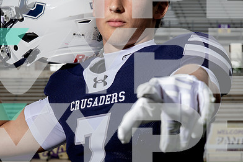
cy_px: 69
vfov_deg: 12.3
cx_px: 114
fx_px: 749
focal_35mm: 111
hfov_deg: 18.4
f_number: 8
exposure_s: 1/250
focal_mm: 57
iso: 250
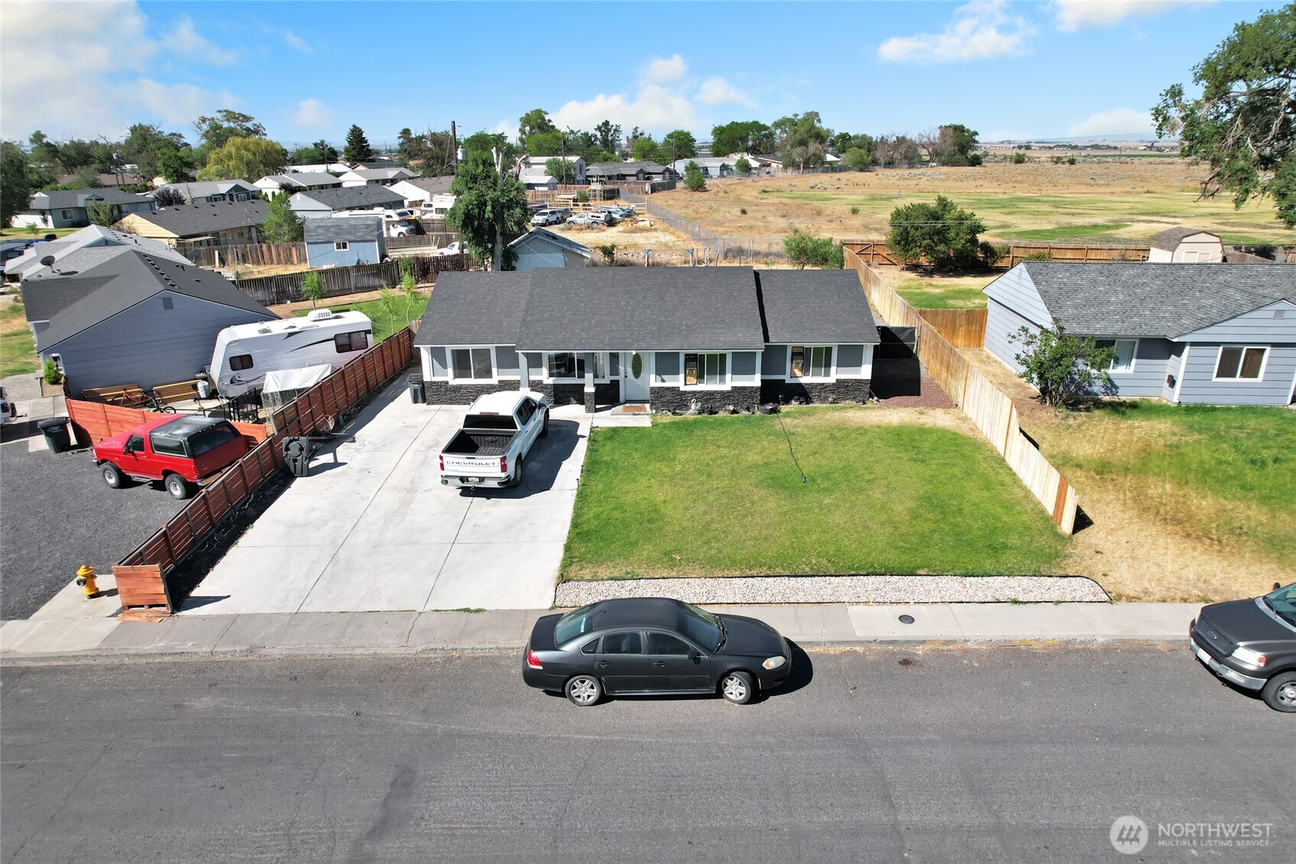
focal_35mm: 22
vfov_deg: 57.2
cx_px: 648
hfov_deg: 78.6
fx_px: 792
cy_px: 432
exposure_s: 1/2000
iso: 100
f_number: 2.8
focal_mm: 8.38
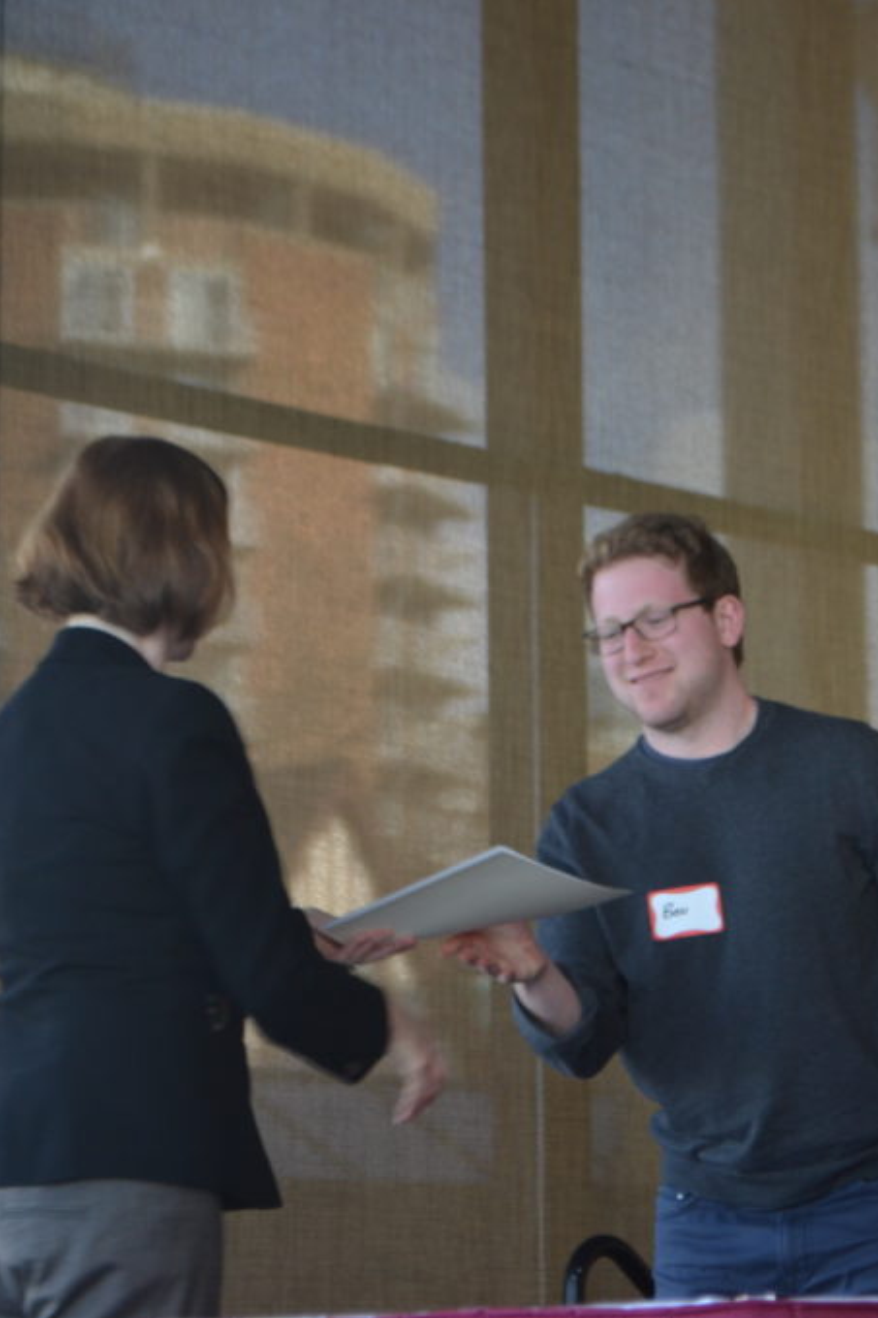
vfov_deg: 18.1
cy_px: 660
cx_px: 737
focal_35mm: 113
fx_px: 4136
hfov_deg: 12.1
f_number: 5.6
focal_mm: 50
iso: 400
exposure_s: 1/50
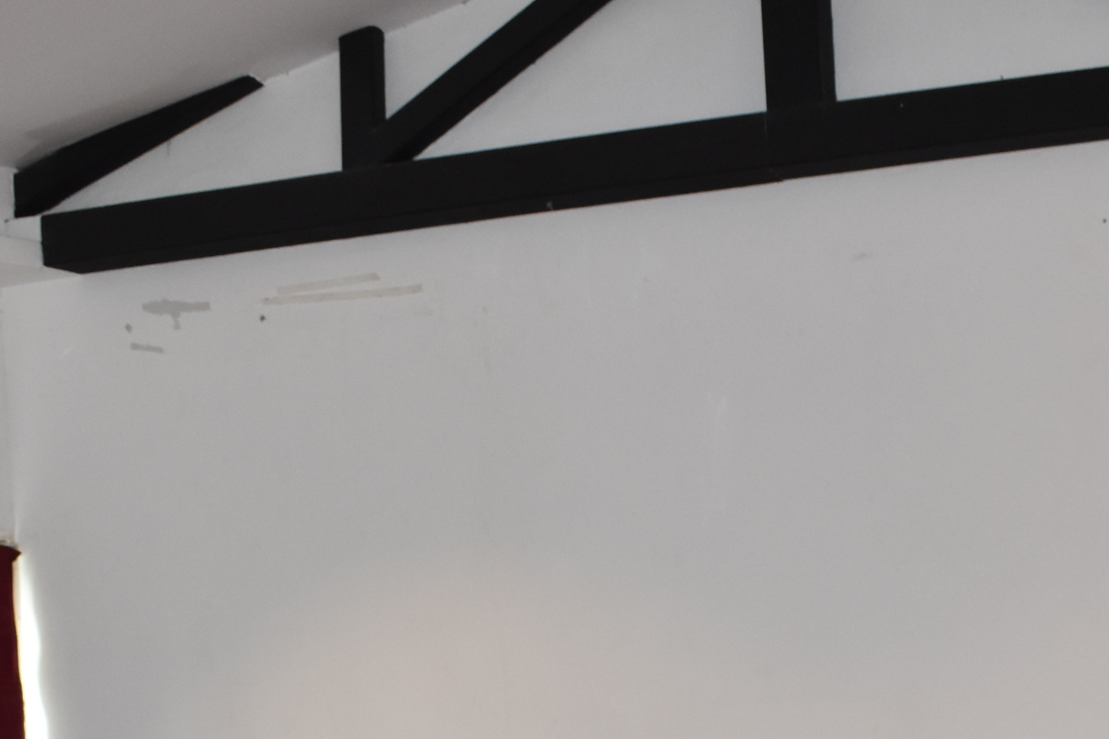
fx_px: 2680
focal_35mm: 87
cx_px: 752
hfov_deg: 23.3
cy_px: 923
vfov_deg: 15.1
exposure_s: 1/80
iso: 800
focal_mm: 20
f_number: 4.5
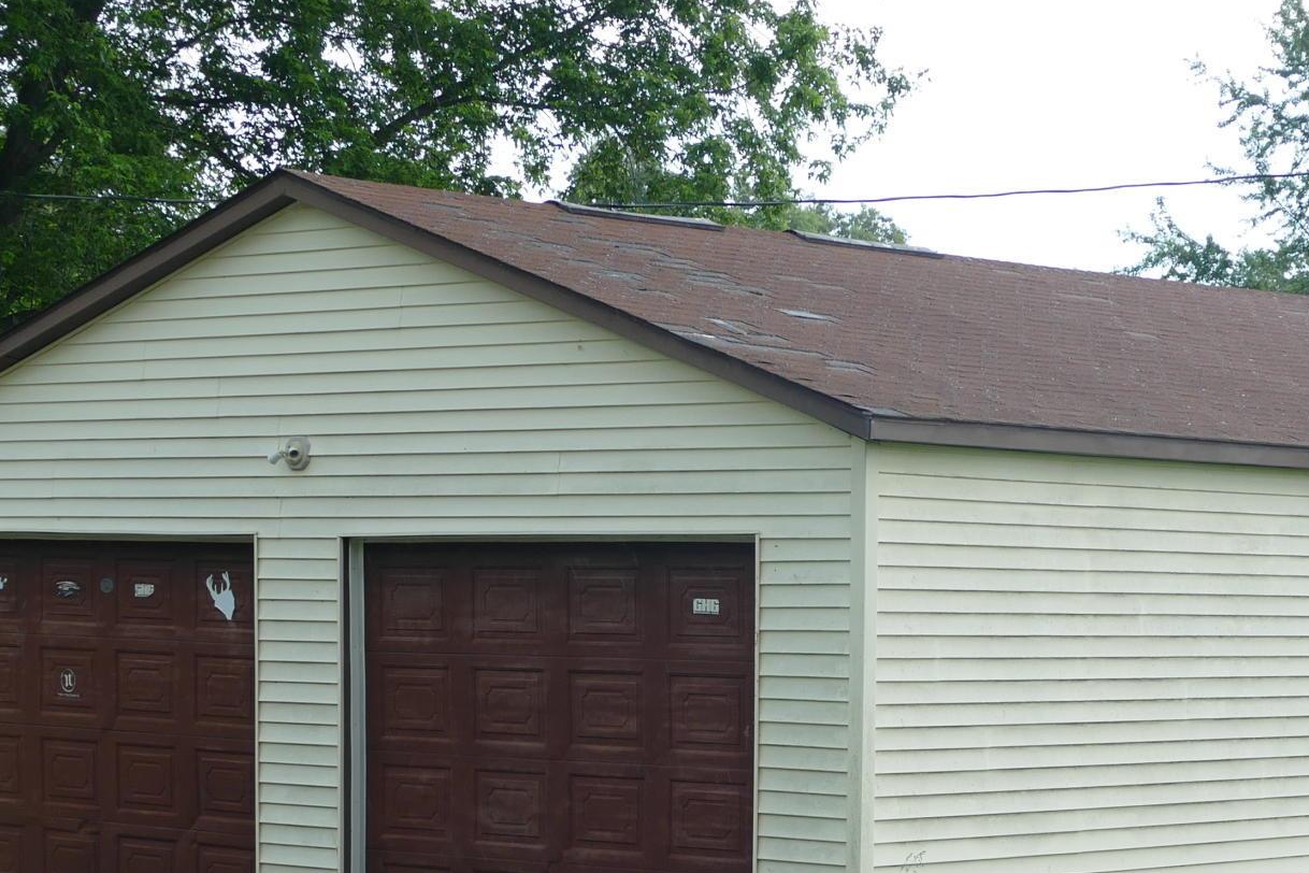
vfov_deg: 13.5
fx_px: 3672
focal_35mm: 101
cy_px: 738
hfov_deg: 20.1
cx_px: 941
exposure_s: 1/160
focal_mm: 15.02
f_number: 3.2
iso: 125
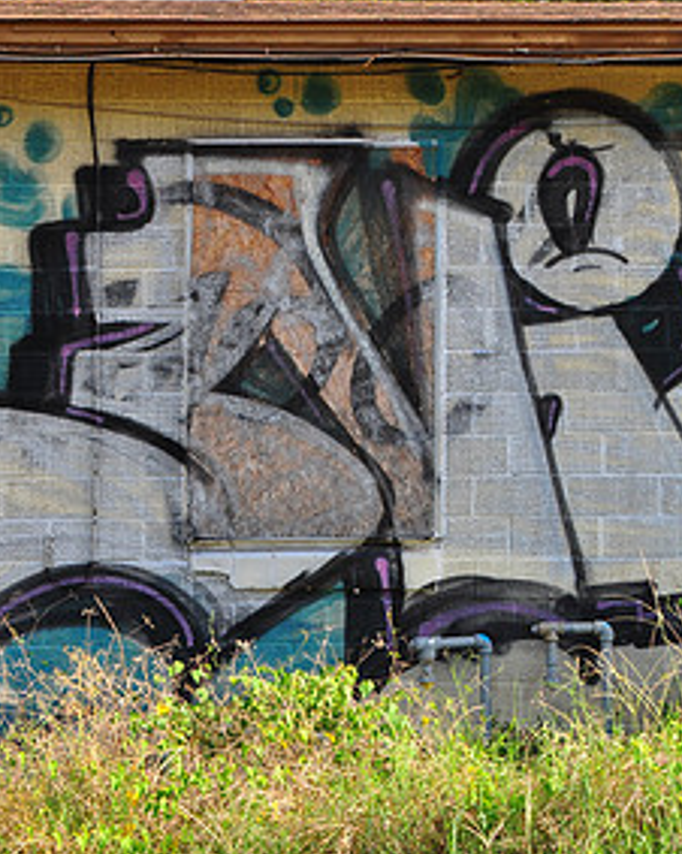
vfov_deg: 25.3
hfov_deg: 19.7
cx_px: 700
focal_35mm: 75
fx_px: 1894
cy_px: 297
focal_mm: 26
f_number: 10
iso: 200
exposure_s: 1/125
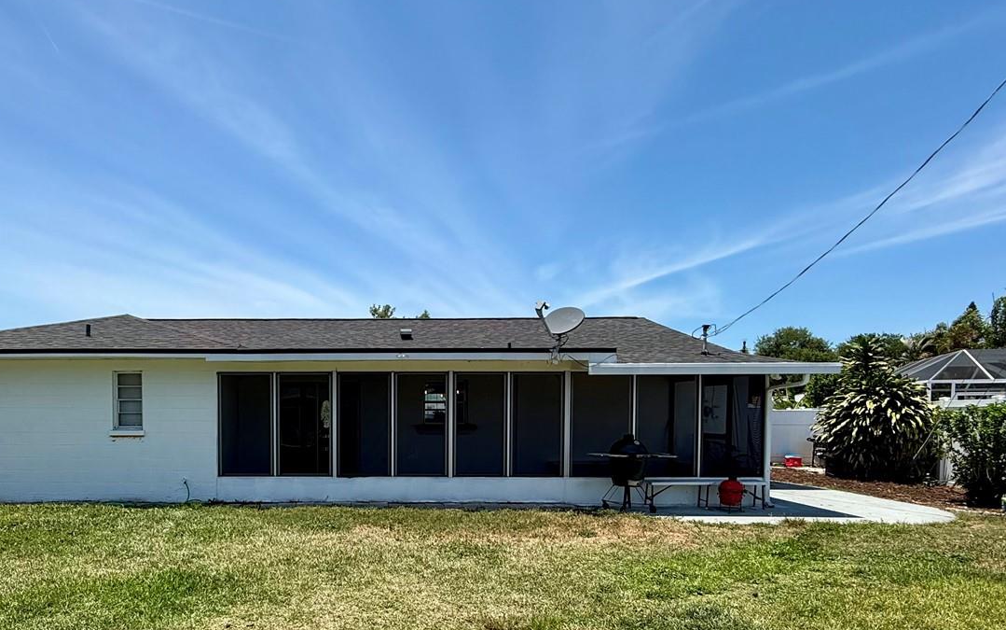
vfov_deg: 53.8
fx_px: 603
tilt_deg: -1.6
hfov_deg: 77.3
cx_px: 343
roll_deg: -0.1
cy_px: 430
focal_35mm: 22
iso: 50
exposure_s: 1/2024
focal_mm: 2.22
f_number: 2.2
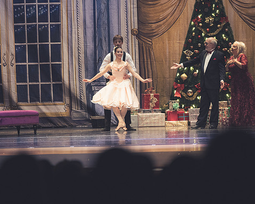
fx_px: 1713
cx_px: 108
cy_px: 102
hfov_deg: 8.5
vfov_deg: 6.8
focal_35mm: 227
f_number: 2.8
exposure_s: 1/320
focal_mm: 200
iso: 2000
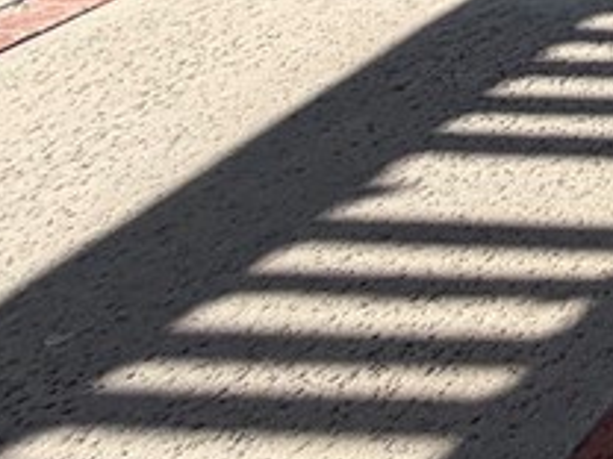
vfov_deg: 15.7
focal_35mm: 69
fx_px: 1222
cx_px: 1462
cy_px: -521
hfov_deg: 15.3
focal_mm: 2.22
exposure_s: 1/760
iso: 40
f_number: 2.2
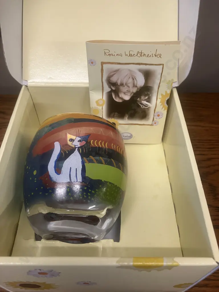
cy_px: 146
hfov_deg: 49.7
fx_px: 236
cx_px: 110
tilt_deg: -49.7
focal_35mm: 28
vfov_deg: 63.4
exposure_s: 1/50
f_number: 1.8
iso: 80
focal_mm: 3.99
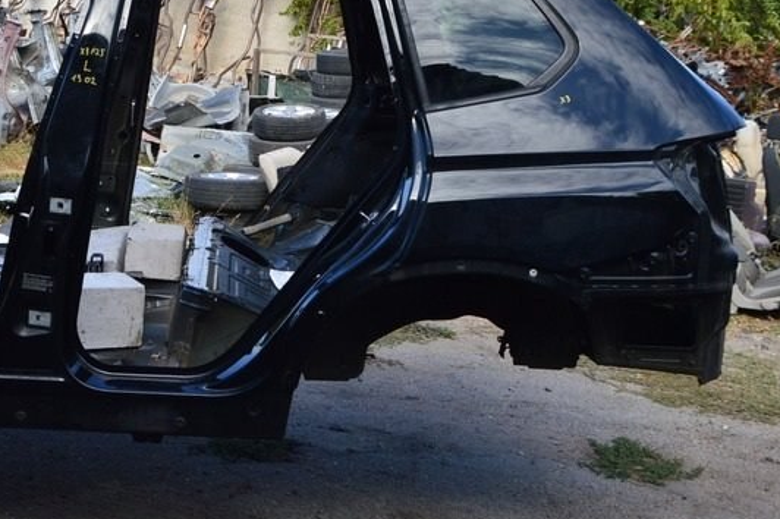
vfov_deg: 25.8
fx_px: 1126
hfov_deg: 35.7
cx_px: 65
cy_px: 161
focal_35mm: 52
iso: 400
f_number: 10
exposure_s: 1/200
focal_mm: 18
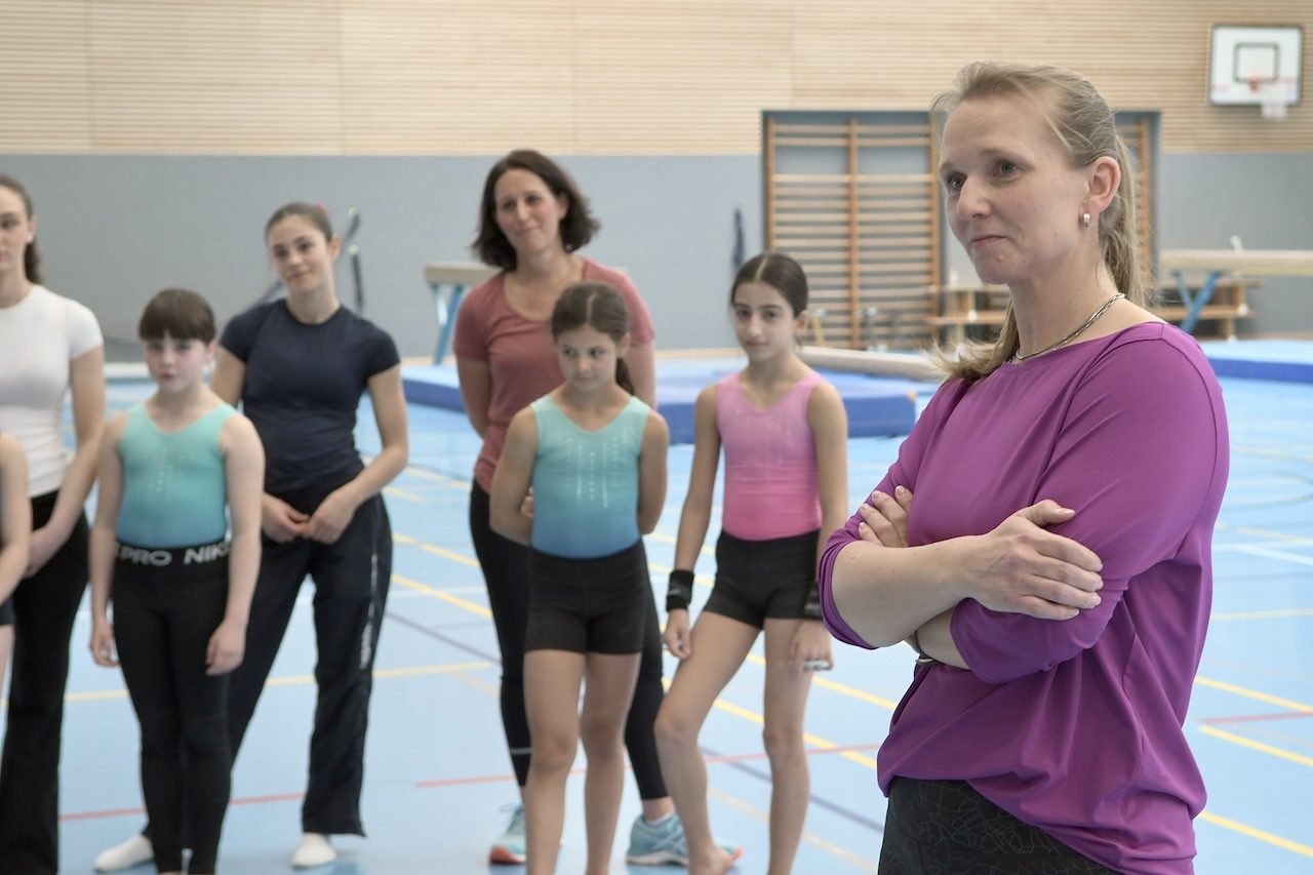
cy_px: 438
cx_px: 656
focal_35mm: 72
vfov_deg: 18.9
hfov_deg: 28.1
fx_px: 2625
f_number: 5
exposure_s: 1/100
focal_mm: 48
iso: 1000
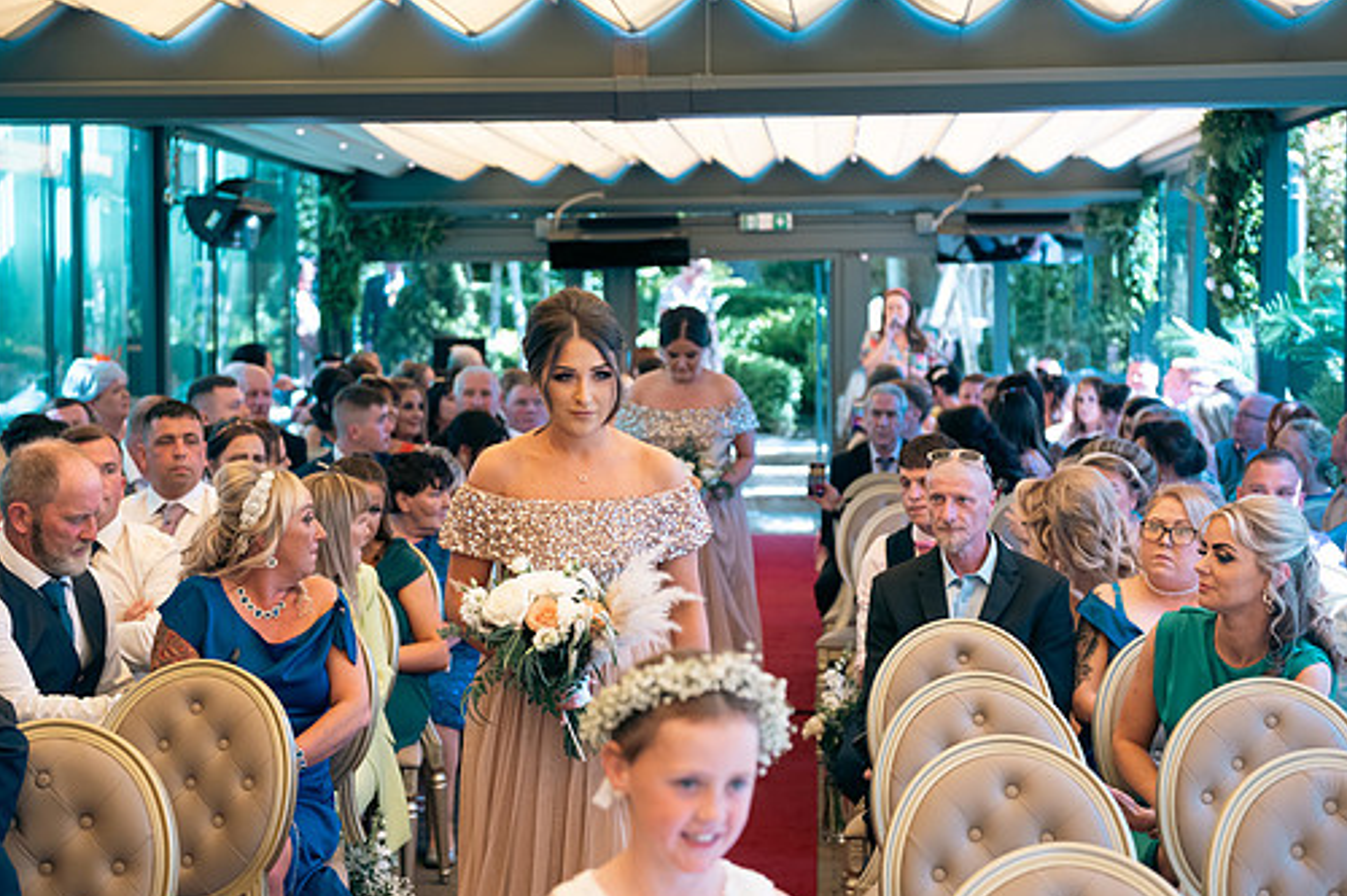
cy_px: 400
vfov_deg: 20.9
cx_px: 601
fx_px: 2431
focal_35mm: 65
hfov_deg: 30.9
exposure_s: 1/200
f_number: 3.5
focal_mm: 56
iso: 250
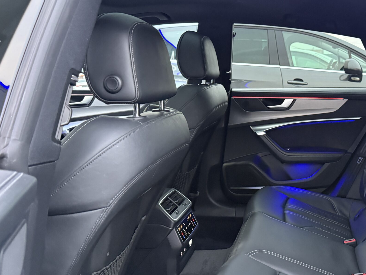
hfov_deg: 45.9
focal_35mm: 39
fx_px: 412
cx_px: 282
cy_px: 149
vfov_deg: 36.8
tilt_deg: -10.8
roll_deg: +0.5
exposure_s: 1/40
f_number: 1.78
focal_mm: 6.76
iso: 1000
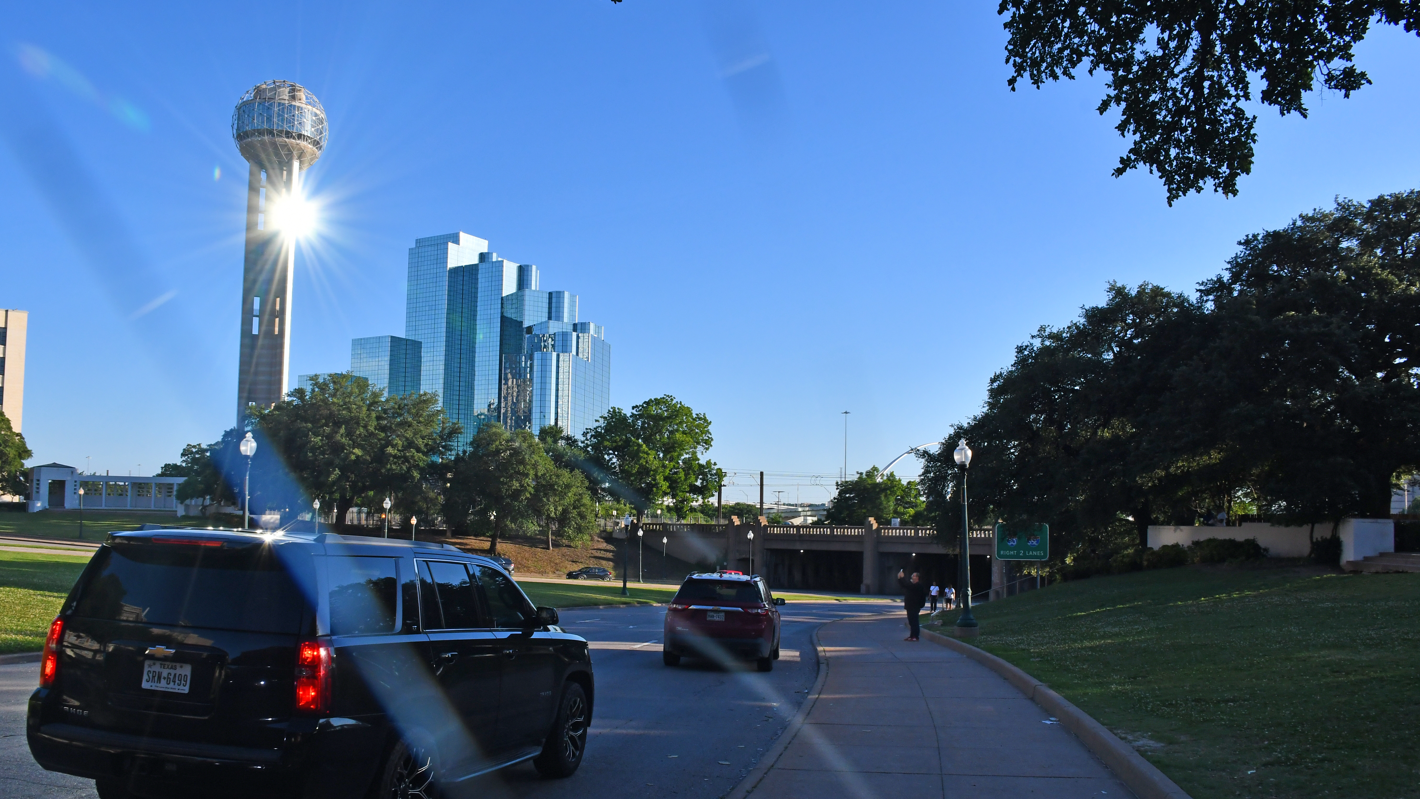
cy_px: 454
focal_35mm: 29
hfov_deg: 66.1
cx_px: 694
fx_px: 1092
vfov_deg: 40.1
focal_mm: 18
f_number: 14
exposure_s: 1/800
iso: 500
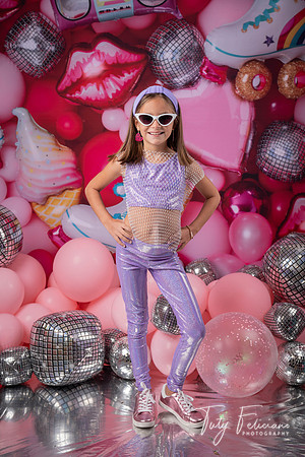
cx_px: 152
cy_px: 228
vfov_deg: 41.9
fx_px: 597
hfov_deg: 28.6
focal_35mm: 47
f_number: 4
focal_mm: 47
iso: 64
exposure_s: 1/100
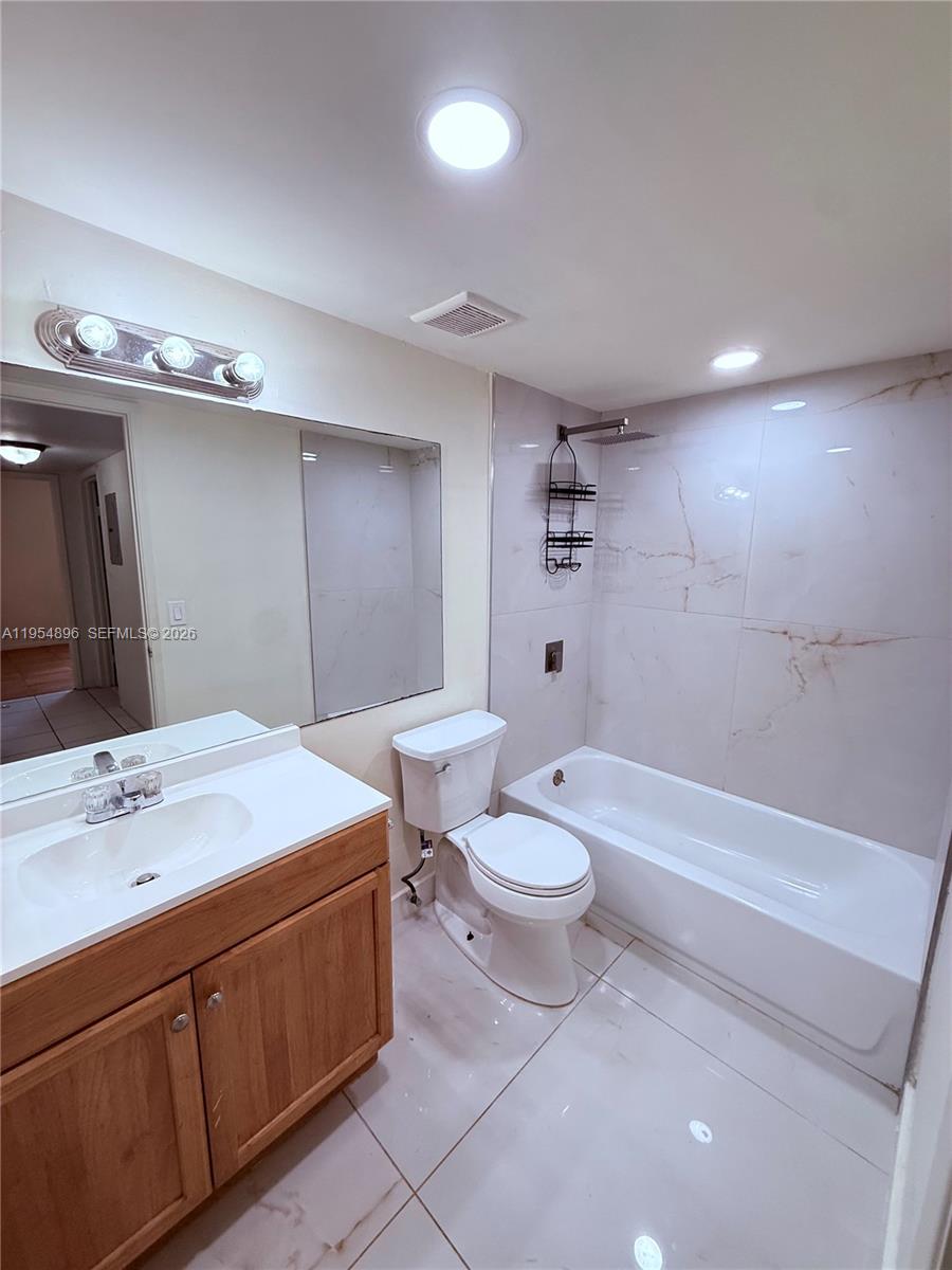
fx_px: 513
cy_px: 635
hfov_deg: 85.7
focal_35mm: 14
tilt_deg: -10.5
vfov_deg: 102.1
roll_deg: -1.2
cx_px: 476
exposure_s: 1/120
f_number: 2.2
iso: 200
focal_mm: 2.22
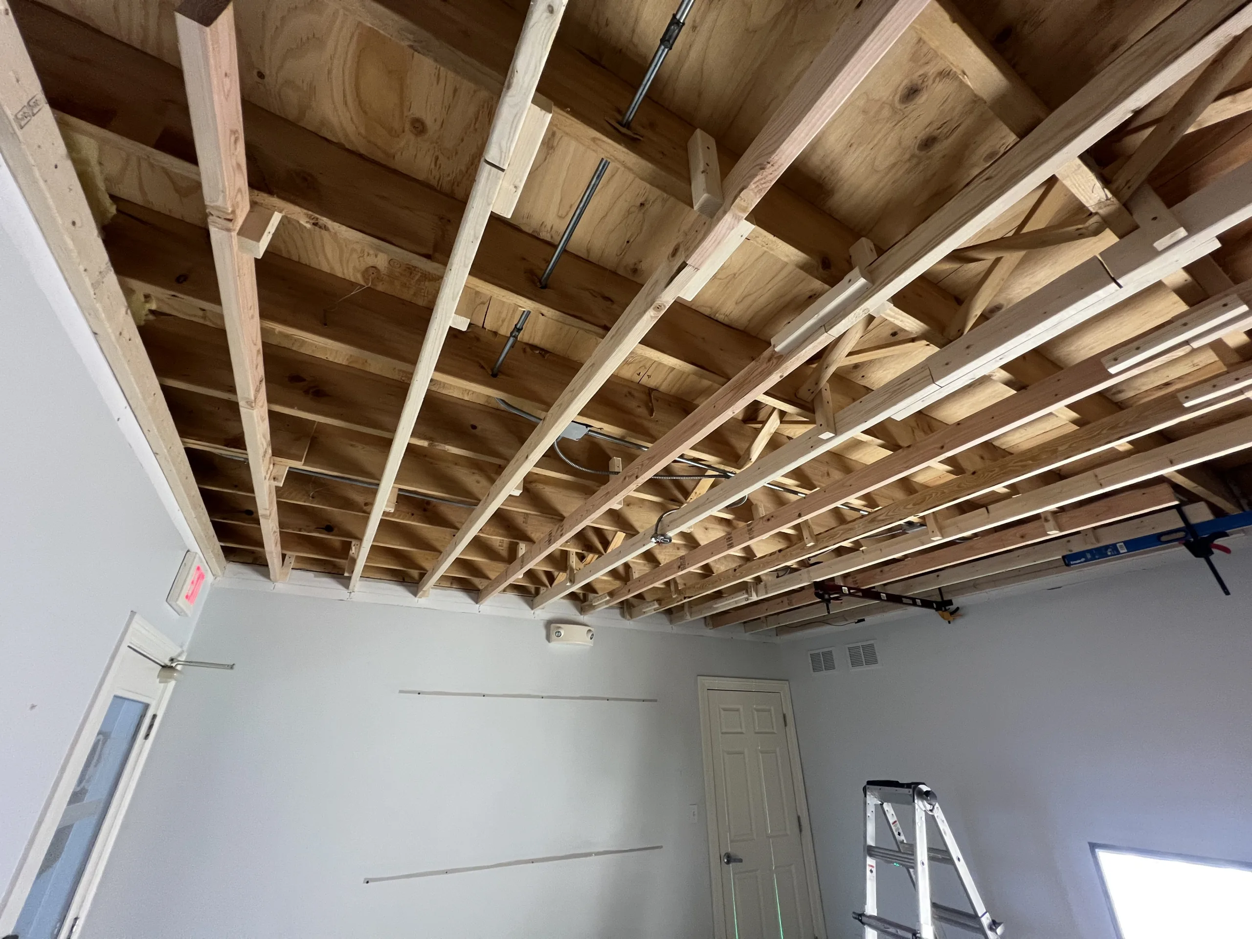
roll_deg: +0.5
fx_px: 470
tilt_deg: +28.1
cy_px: 470
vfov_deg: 89.9
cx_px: 626
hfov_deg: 106.2
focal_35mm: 13
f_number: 1.8
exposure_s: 1/60
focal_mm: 1.57
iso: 250
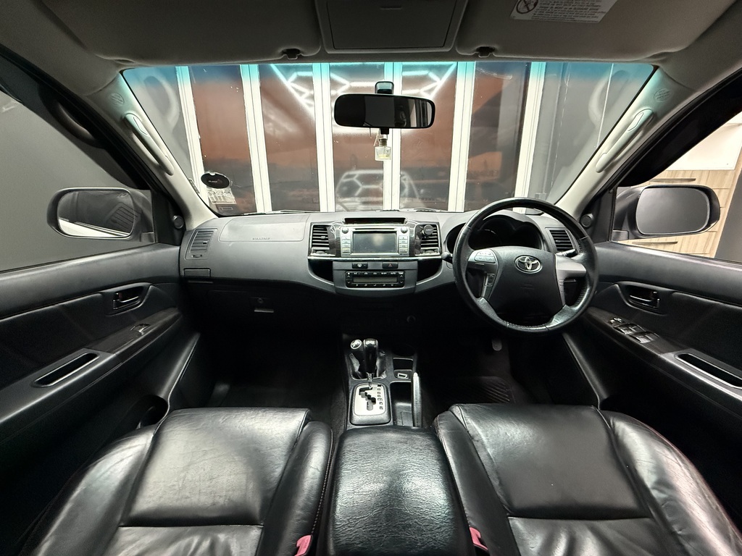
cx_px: 371
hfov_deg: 102.1
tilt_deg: -15.8
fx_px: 300
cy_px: 278
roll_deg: +0.8
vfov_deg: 85.7
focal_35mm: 14
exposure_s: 1/60
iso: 1000
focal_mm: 2.22
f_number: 2.2
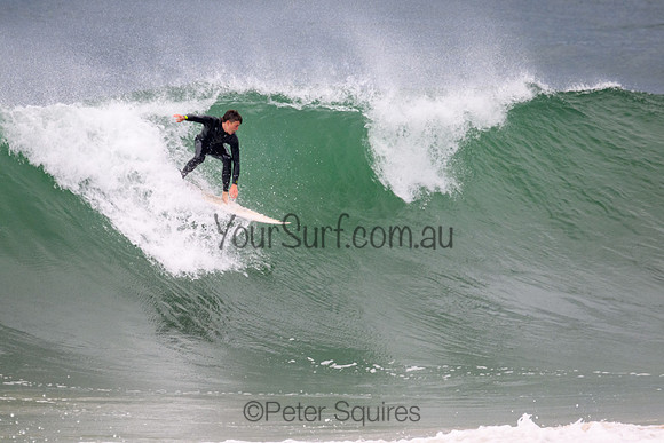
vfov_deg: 1.4
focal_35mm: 1006
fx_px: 18557
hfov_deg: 2.0
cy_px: 150
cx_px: 267
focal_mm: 760
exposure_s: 1/2000
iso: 1250
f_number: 11
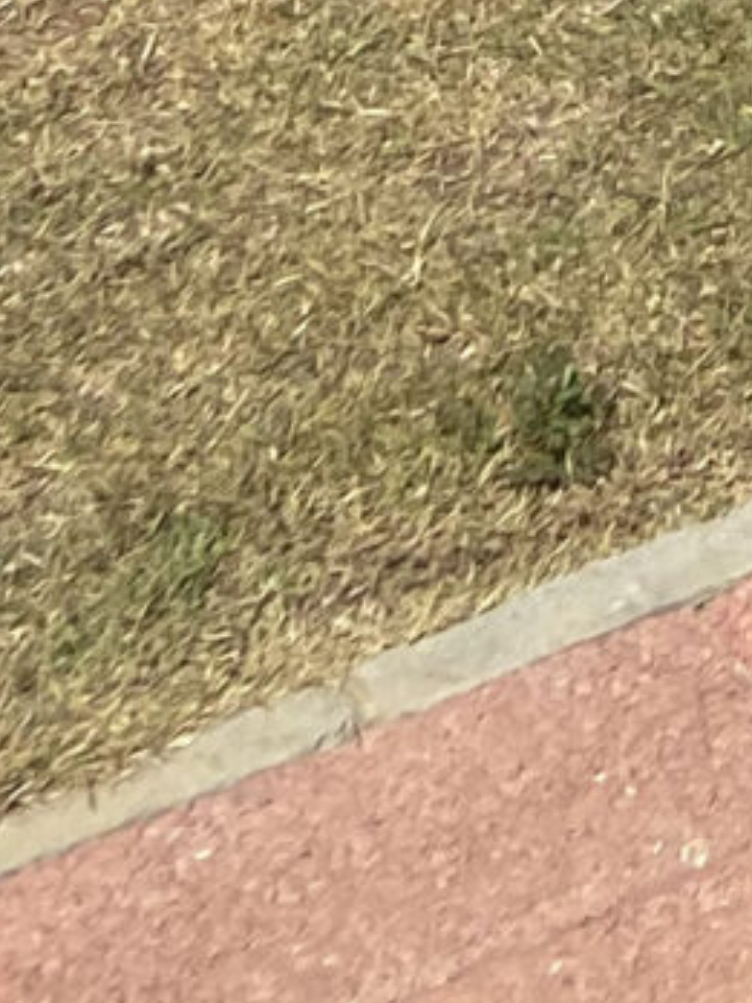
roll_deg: +0.3
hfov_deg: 7.2
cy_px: -2505
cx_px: 1991
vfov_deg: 8.0
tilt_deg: -0.9
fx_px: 5532
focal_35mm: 191
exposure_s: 1/2890
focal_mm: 4.25
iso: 32
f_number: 1.8
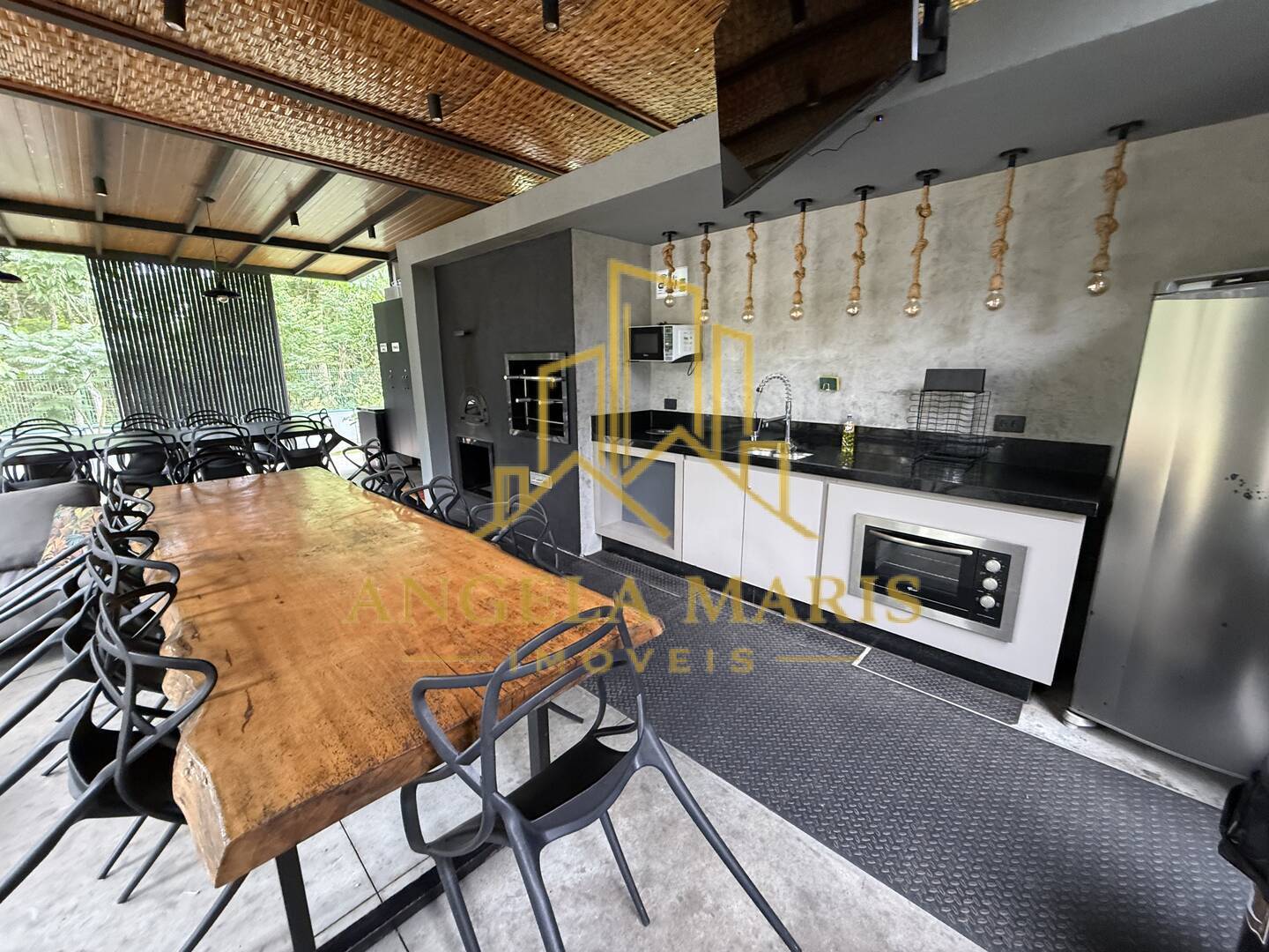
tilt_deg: -15.2
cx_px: 634
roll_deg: +0.3
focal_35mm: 14
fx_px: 513
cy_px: 476
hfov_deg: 102.1
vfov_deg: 85.7
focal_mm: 2.22
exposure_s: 1/60
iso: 400
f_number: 2.2
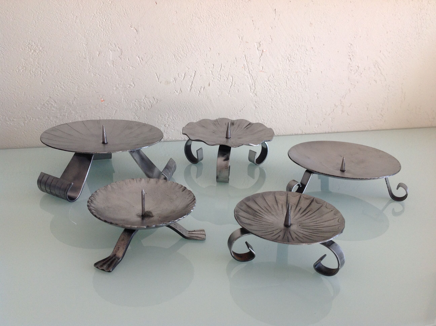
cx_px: 218
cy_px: 163
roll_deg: -2.1
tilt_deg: -21.6
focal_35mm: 35
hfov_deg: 52.7
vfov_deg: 40.6
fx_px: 440
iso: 80
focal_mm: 4.28
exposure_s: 1/120
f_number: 2.4
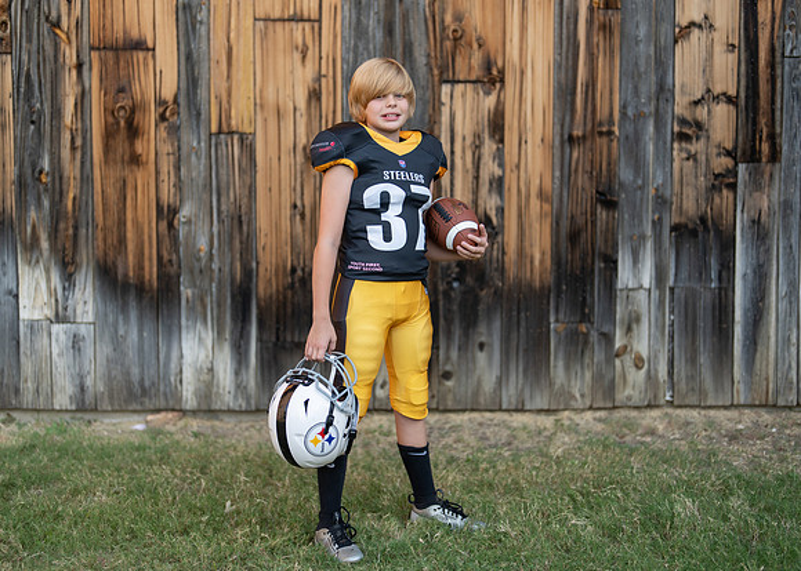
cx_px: 400
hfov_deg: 37.2
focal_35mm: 52
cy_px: 286
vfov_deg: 27.0
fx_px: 1192
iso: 100
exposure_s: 1/2000
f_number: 1.2
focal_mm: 50
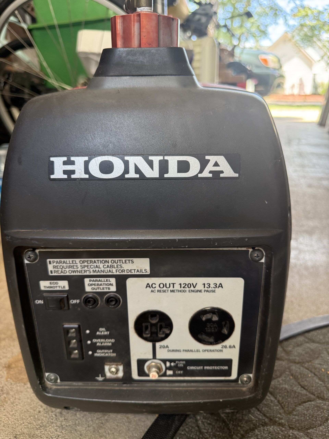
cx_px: 164
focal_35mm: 24
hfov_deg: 56.8
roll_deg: +0.3
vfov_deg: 71.6
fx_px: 304
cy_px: 220
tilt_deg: -21.0
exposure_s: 1/85
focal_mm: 6.76
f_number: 1.78
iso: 200
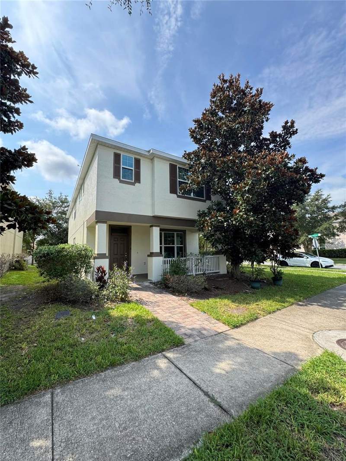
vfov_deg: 102.1
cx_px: 173
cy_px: 230
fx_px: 187
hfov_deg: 85.7
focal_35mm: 14
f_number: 2.2
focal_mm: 2.22
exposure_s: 1/734
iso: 40
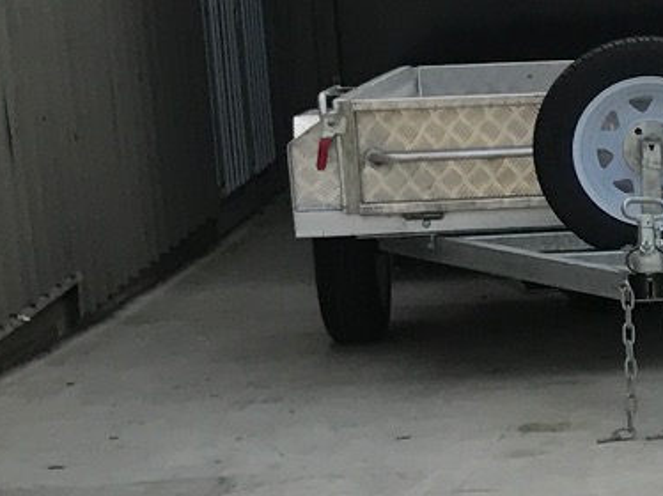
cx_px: 1438
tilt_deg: -10.6
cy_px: 390
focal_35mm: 151
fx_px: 2890
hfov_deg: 11.4
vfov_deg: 9.8
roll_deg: +1.1
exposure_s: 1/1709
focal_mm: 3.99
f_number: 1.8
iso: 20
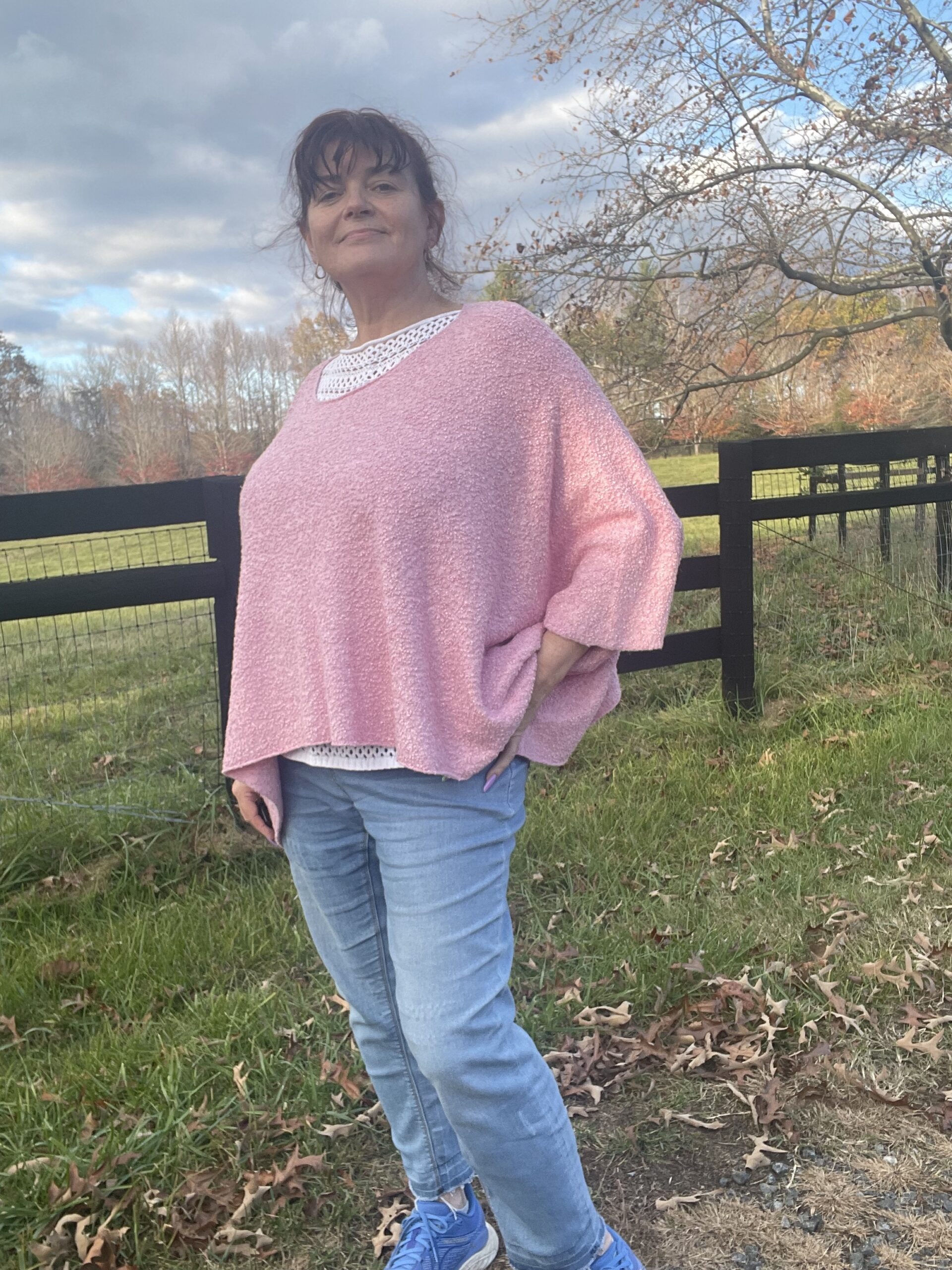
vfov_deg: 60.0
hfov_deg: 46.8
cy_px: 635
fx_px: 1100
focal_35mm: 30
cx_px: 476
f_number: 2.2
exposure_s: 1/274
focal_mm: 2.71
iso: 25
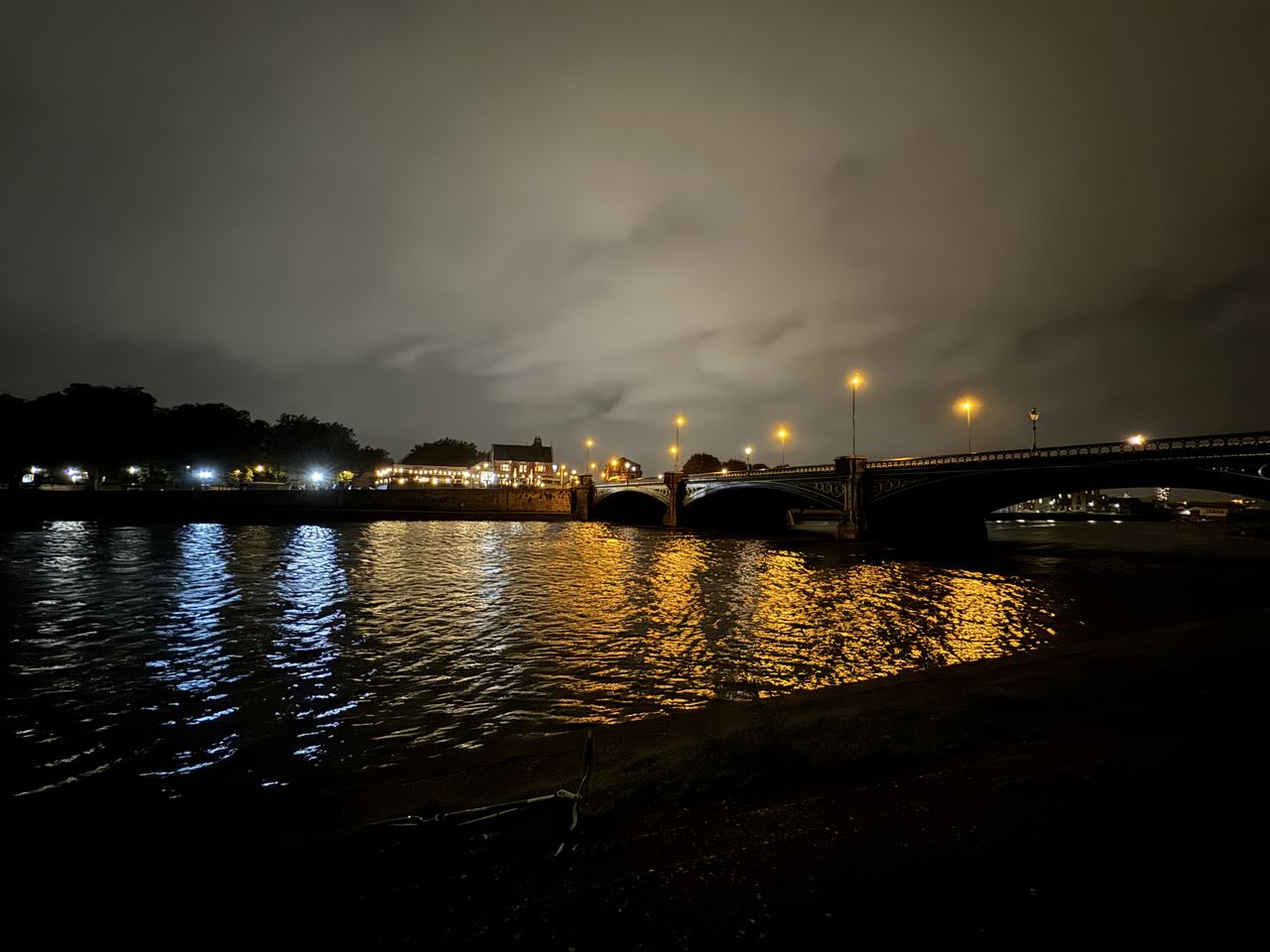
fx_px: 514
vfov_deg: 85.7
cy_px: 476
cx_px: 635
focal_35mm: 14
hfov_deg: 102.1
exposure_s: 1/8
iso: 2000
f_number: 2.2
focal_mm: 2.22
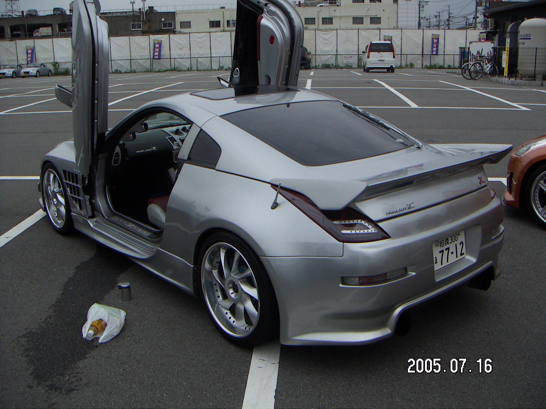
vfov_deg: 39.7
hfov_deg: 51.4
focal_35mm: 36
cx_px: 273
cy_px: 204
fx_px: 568
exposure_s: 1/250
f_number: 6.7
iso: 50
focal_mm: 4.7
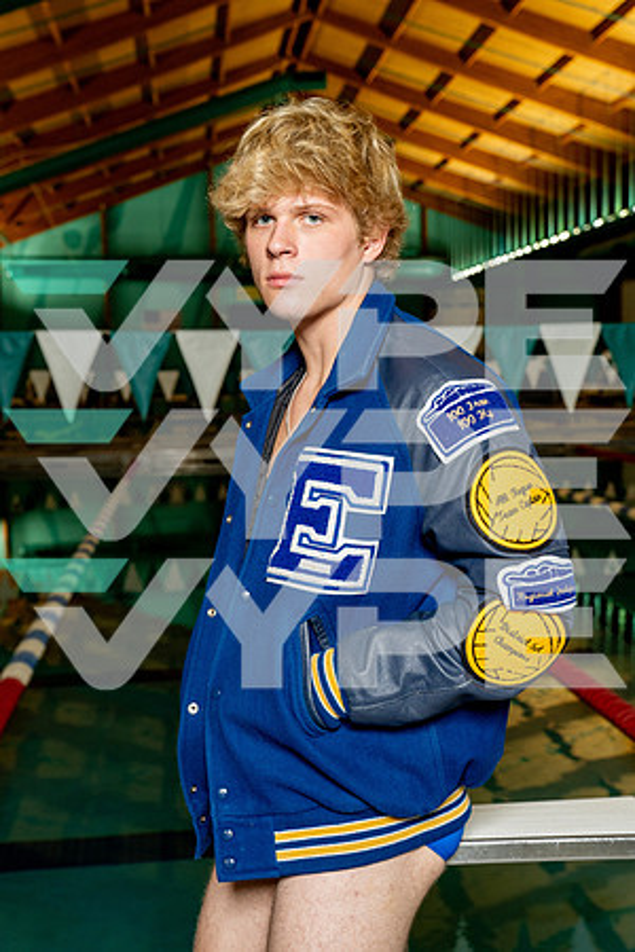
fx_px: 1349
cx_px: 318
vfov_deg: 38.9
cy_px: 476
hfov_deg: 26.5
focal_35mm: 51
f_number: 6.3
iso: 1600
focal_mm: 51
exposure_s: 1/250
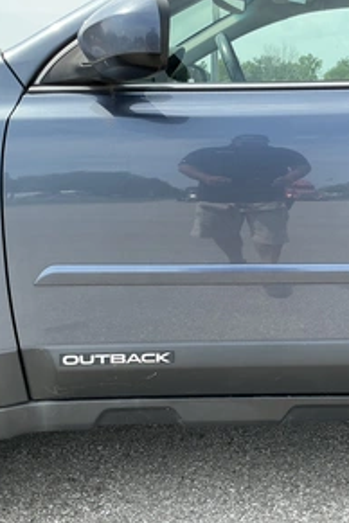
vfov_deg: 48.5
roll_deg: -2.3
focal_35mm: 40
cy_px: 262
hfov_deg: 32.6
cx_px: 275
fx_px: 582
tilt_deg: -13.9
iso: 25
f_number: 1.8
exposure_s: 1/482
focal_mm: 3
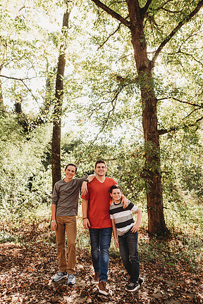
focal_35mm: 25
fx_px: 211
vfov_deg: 71.5
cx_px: 102
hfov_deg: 51.3
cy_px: 156
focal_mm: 24
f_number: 3.2
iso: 250
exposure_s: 1/250
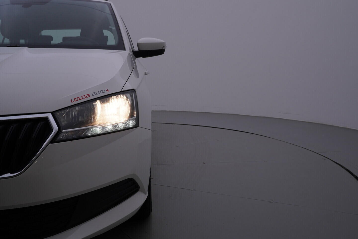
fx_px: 358
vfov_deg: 36.9
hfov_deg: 53.1
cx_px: 179
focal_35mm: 36
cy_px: 120
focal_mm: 24
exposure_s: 1/160
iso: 125
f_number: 6.3
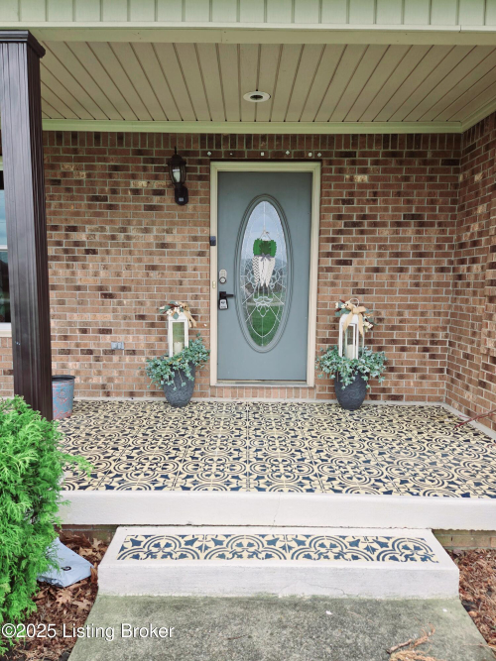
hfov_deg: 58.9
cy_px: 330
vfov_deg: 73.9
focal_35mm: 23
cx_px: 248
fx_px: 440
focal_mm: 5.4
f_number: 1.8
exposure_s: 1/455
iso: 25
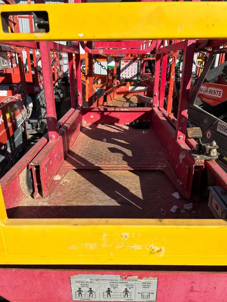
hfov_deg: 53.1
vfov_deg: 67.3
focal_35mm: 26
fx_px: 227
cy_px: 151
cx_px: 114
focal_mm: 5.7
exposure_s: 1/4444
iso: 50
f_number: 1.5
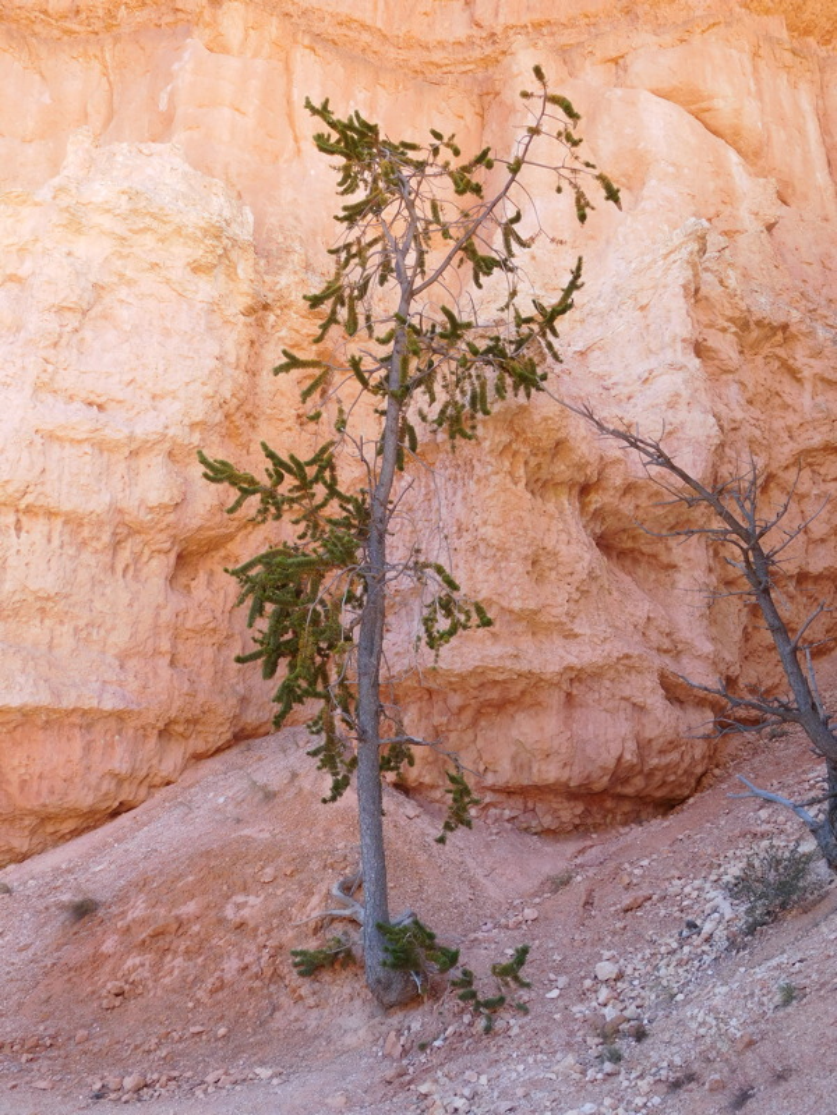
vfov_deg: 56.8
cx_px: 418
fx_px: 1032
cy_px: 558
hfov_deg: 44.2
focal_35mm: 32
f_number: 3.6
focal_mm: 5.7
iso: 125
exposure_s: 1/125
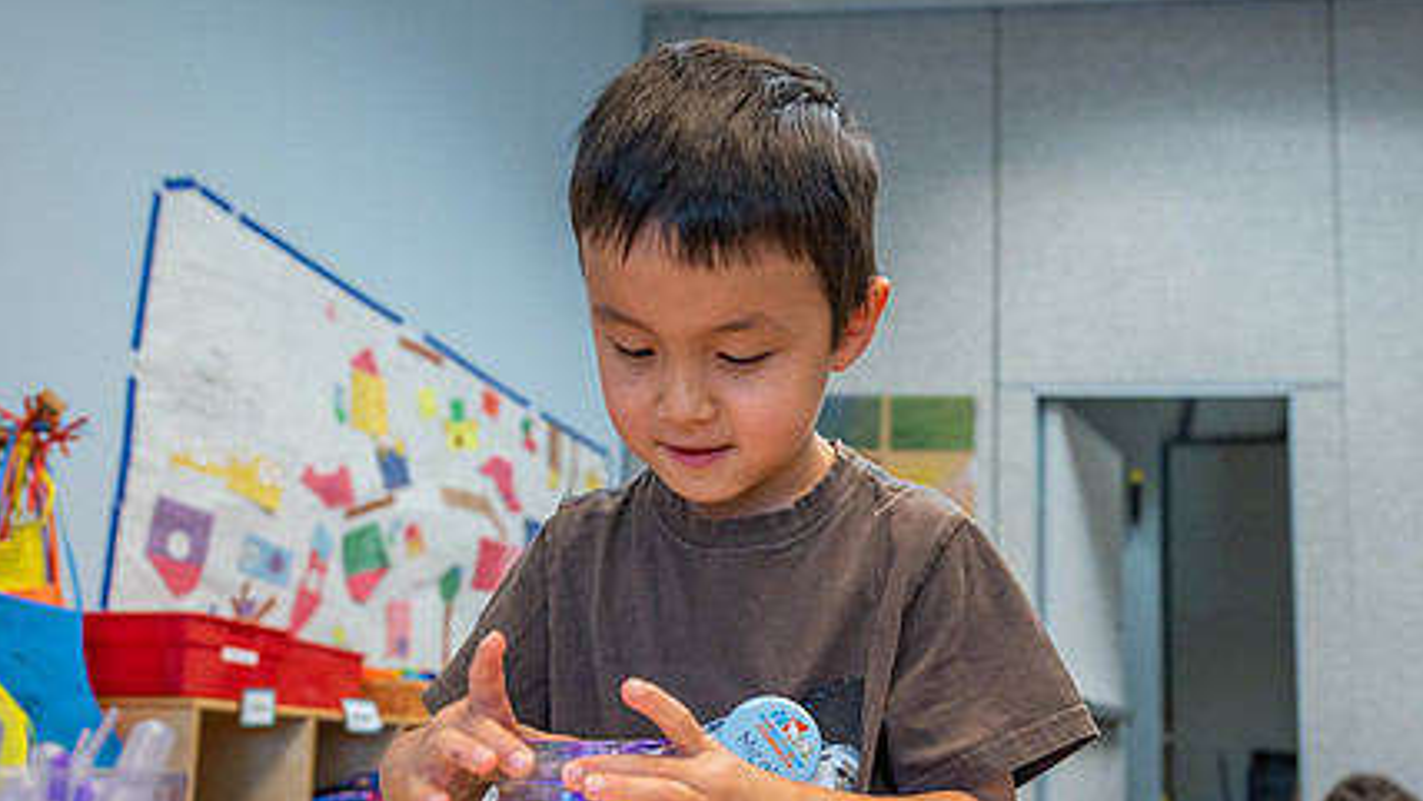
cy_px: 600
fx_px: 1321
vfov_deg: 33.1
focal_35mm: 35
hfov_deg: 56.3
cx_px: 839
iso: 800
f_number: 2.8
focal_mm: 24
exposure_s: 1/250
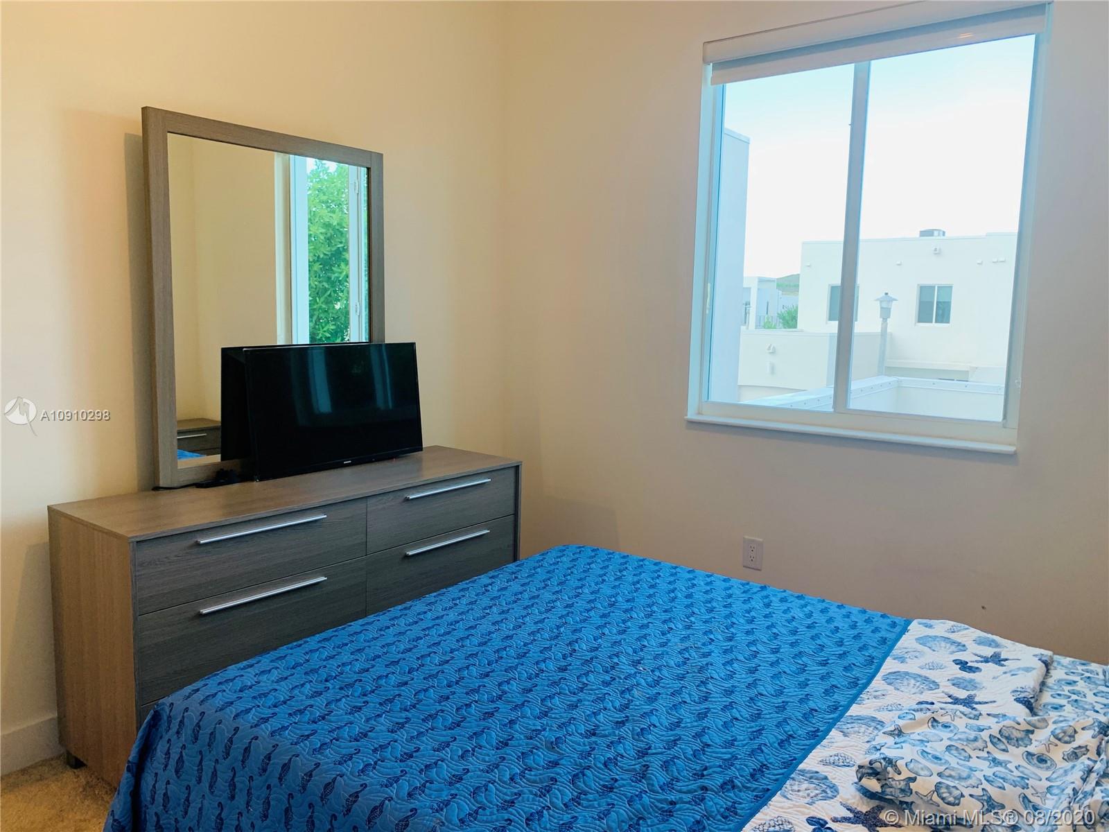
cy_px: 416
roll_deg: -1.5
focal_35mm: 26
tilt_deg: -6.9
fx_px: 833
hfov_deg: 67.3
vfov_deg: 53.1
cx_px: 554
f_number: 1.8
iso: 64
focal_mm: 4.25
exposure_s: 1/60
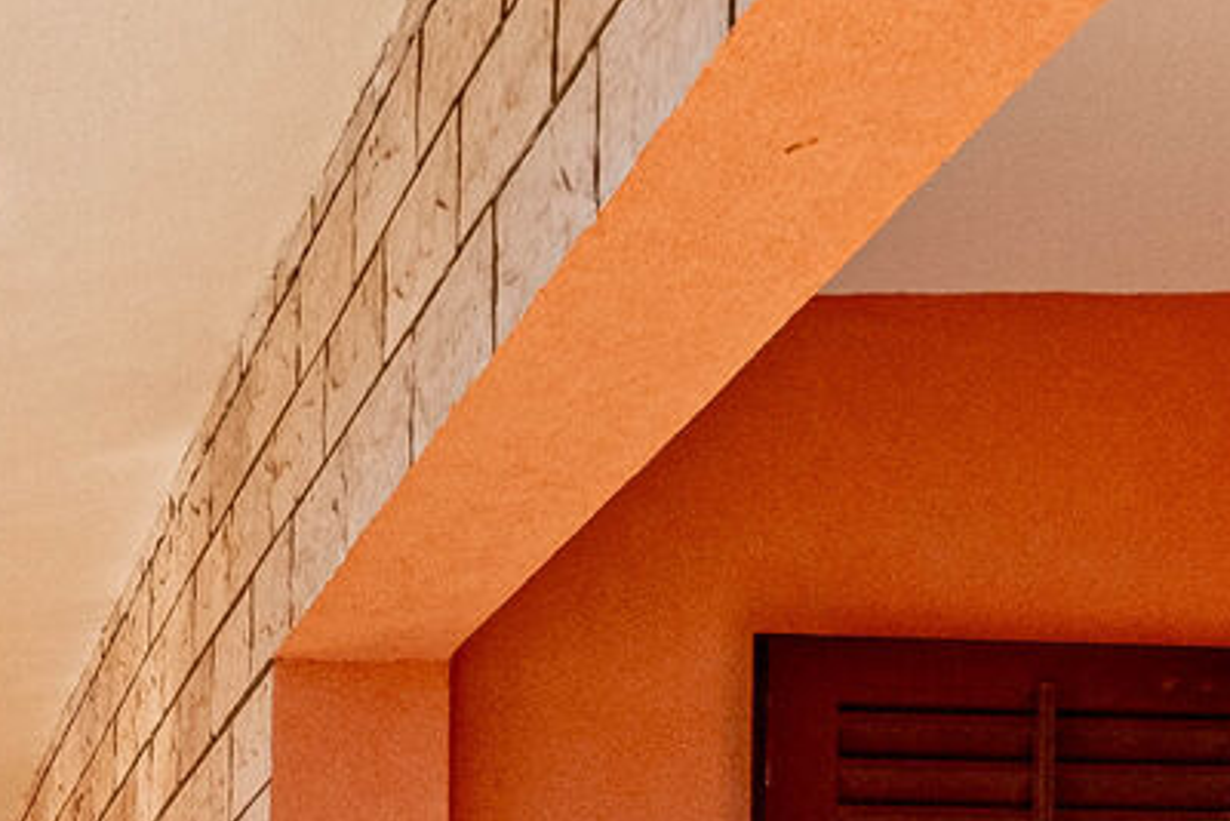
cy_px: 1367
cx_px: -43
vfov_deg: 14.7
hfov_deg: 23.1
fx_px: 2871
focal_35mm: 84
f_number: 8
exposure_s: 1/8000
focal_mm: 12
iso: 400
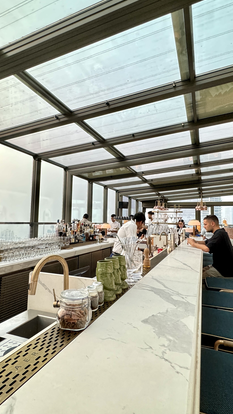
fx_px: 231
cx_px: 111
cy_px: 201
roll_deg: -1.5
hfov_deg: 53.6
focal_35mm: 21
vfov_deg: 83.8
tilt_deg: +4.3
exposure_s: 1/100
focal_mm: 2.22
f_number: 2.2
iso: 320
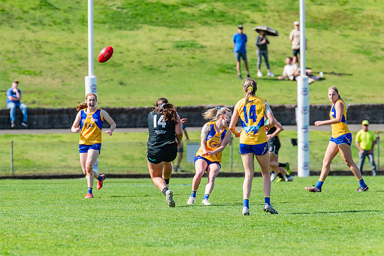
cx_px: 176
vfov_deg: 3.0
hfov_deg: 4.5
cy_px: 118
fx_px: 4898
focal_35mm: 459
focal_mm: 420
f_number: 7.1
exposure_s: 1/1600
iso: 800
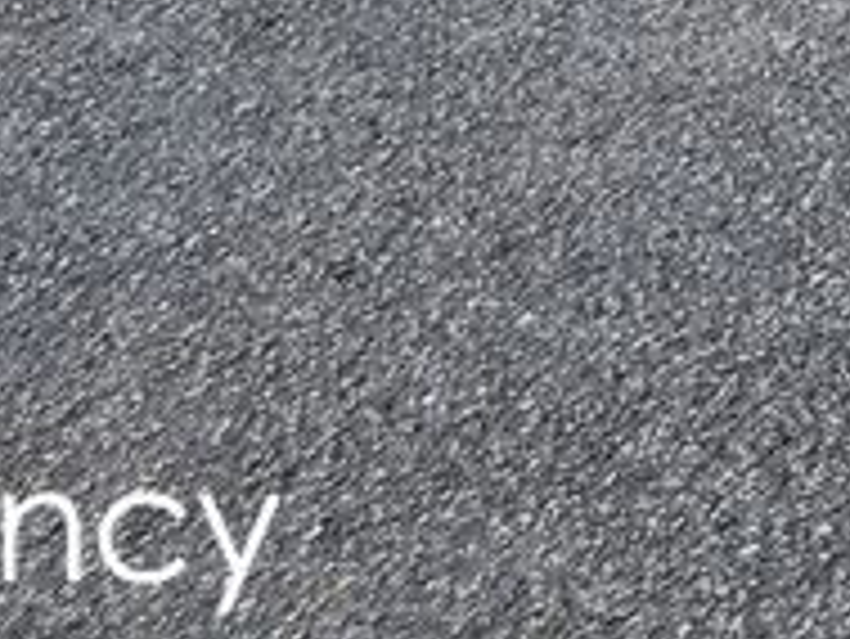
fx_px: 3587
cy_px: -1287
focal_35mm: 146
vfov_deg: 8.5
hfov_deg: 10.4
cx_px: 2402
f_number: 1.7
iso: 12
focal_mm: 6.3
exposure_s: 1/180
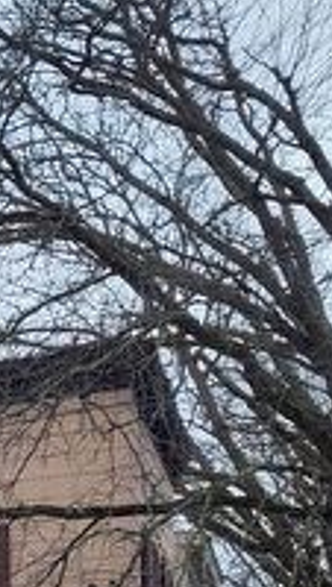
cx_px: -361
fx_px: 1560
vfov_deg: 19.1
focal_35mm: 100
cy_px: 845
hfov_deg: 10.9
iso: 100
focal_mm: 5.56
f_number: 1.8
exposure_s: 1/940
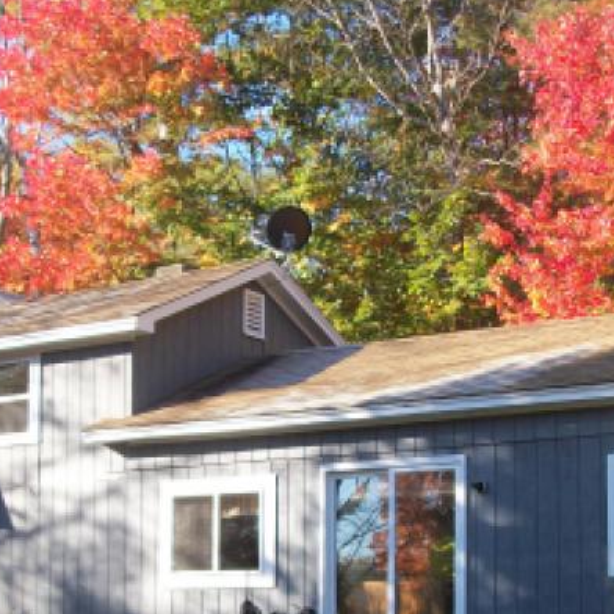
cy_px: 521
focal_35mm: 74
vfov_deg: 22.9
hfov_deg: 23.4
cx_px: 276
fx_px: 1485
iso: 80
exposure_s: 1/320
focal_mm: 5.7
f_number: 2.9
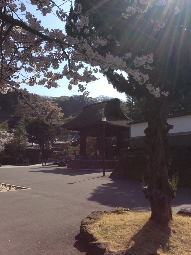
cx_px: 96
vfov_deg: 56.9
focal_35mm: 32
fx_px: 236
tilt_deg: +7.3
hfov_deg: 44.1
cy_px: 128
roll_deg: +0.2
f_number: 2.4
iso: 32
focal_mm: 3.3
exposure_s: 1/1634
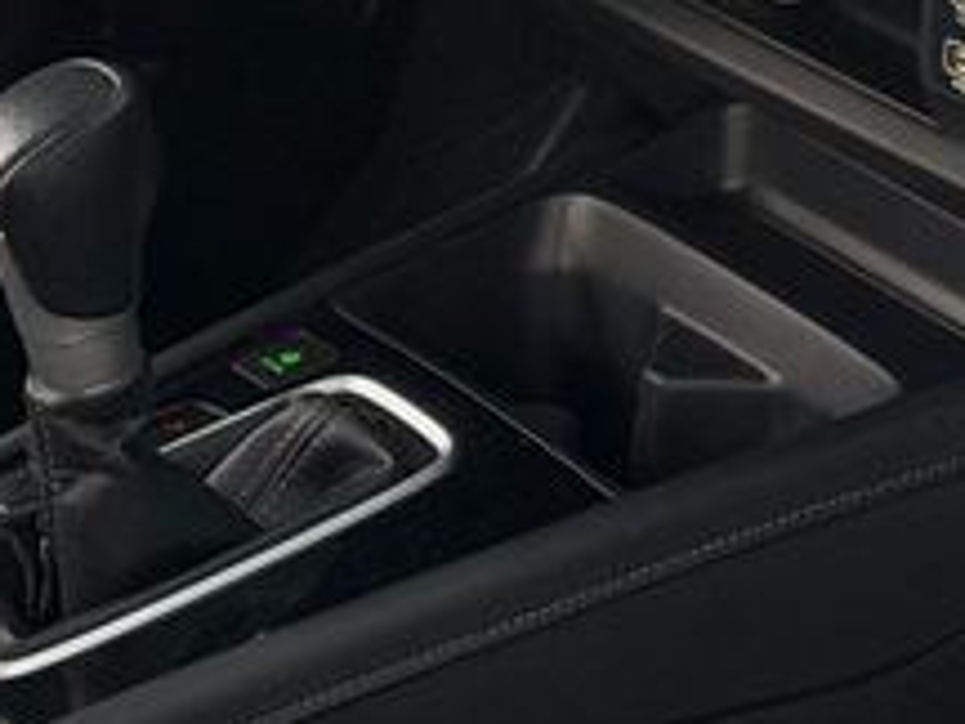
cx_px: 371
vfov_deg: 8.4
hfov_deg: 11.6
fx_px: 4767
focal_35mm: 171
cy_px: -474
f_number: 1.78
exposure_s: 1/120
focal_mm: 6.76
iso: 250
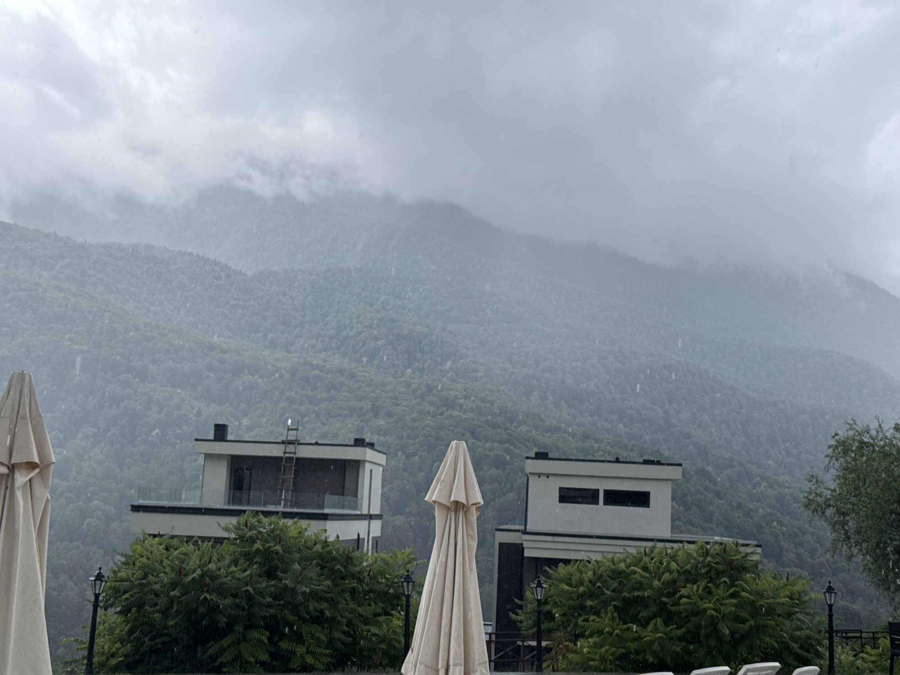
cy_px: 338
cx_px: 450
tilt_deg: +8.6
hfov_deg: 39.7
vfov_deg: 30.3
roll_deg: -1.7
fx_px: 1248
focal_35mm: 48
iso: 64
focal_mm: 6.76
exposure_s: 1/913
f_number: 1.78
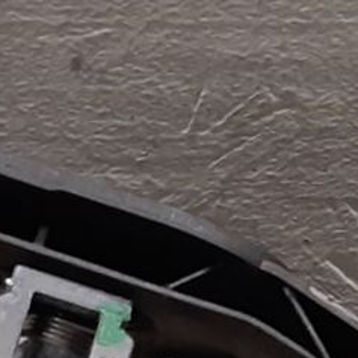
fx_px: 2328
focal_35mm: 199
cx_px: 130
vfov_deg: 8.4
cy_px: 653
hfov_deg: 8.8
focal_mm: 3.93
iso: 160
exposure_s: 1/50
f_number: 1.7
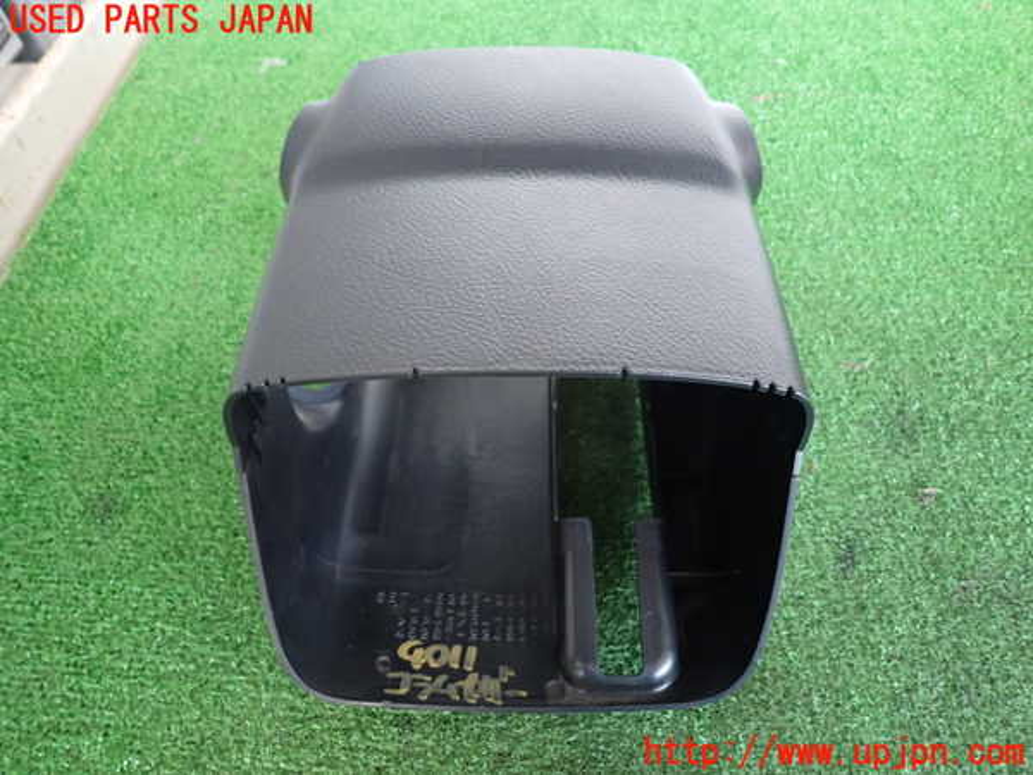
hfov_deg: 69.4
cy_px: 388
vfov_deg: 54.9
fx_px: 746
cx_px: 516
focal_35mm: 25
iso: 250
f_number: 2
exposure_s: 1/30
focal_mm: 4.5
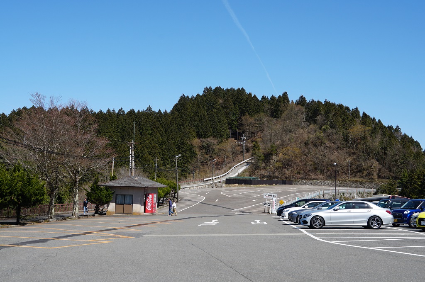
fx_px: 566
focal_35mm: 48
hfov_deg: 41.2
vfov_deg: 28.0
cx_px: 212
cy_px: 141
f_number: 11
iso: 100
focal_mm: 32
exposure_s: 1/160
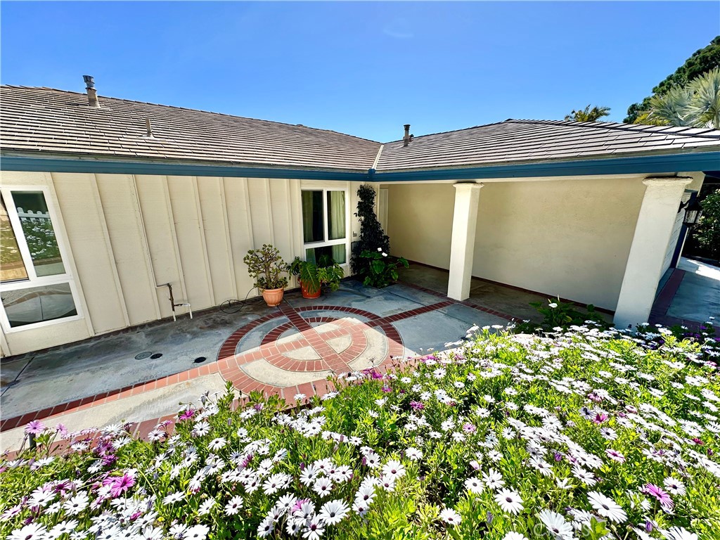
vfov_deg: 85.7
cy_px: 270
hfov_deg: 102.1
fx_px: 291
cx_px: 360
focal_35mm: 14
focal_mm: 2.22
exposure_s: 1/1182
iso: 40
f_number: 2.2
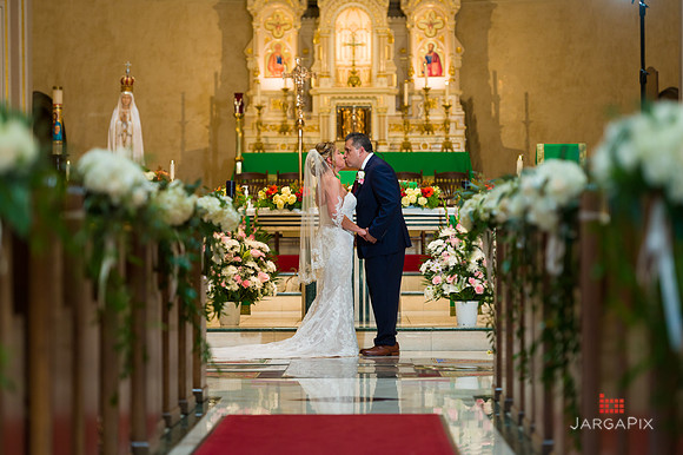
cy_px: 228
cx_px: 342
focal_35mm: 140
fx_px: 2654
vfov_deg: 9.8
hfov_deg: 14.7
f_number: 3.2
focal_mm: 140
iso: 1000
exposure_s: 1/125
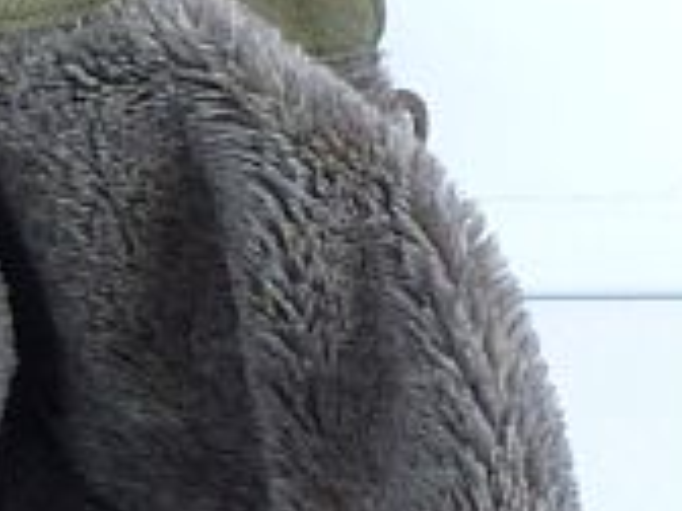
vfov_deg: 11.8
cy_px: 986
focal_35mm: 114
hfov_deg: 14.9
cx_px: -564
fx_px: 2246
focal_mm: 4.3
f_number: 3.3
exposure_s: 1/60
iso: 250
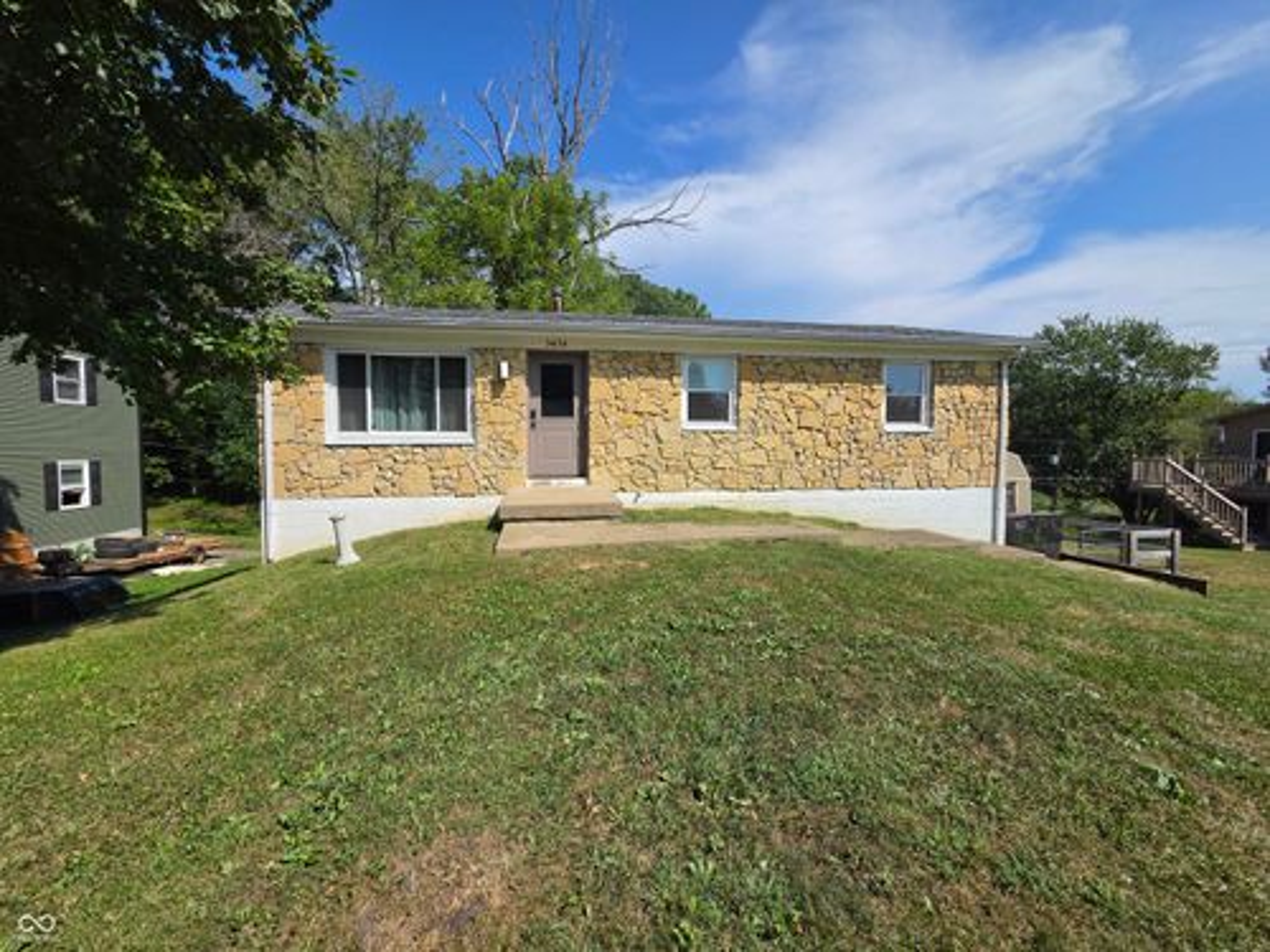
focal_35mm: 13
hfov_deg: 106.2
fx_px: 477
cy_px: 476
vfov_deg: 89.9
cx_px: 635
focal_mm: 2.2
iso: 100
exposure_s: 1/3892
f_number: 2.2
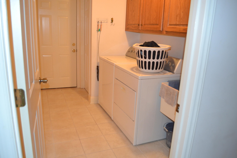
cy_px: 79
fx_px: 178
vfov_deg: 47.9
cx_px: 118
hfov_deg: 67.4
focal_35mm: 27
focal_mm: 18
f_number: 3.5
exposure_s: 1/60
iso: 1400
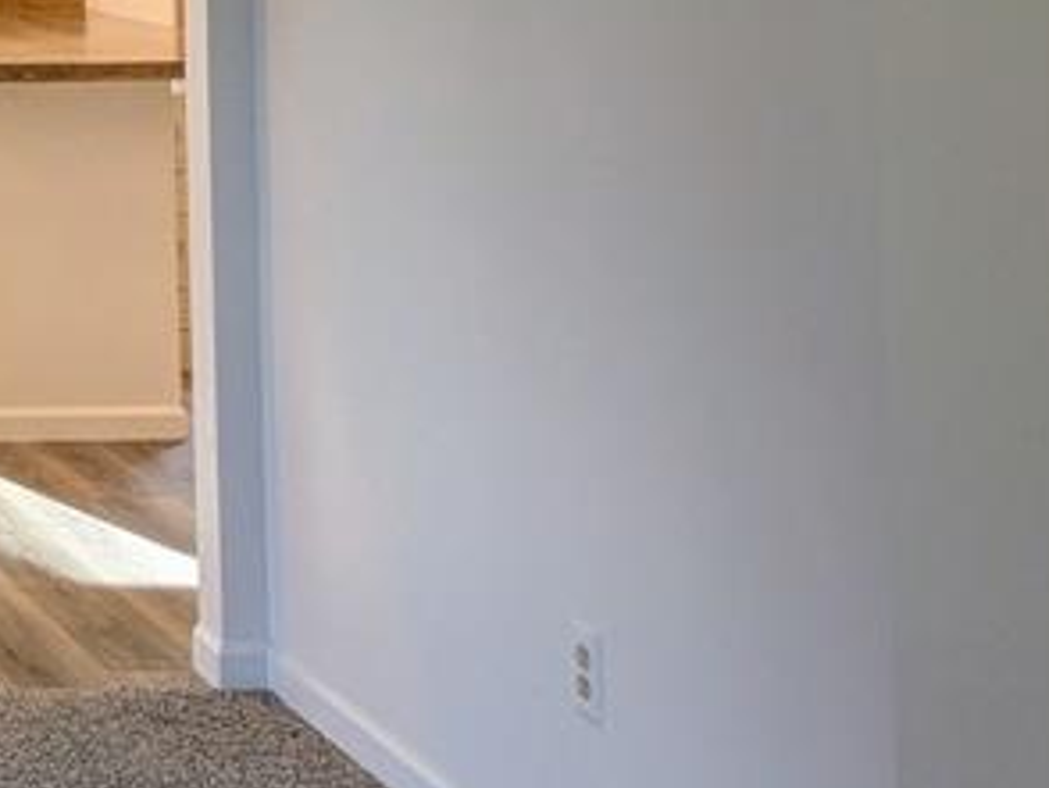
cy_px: -321
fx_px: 2851
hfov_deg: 17.6
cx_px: -724
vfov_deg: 14.8
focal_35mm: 94
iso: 101
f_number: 1.73
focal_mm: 4.38
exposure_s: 1/120
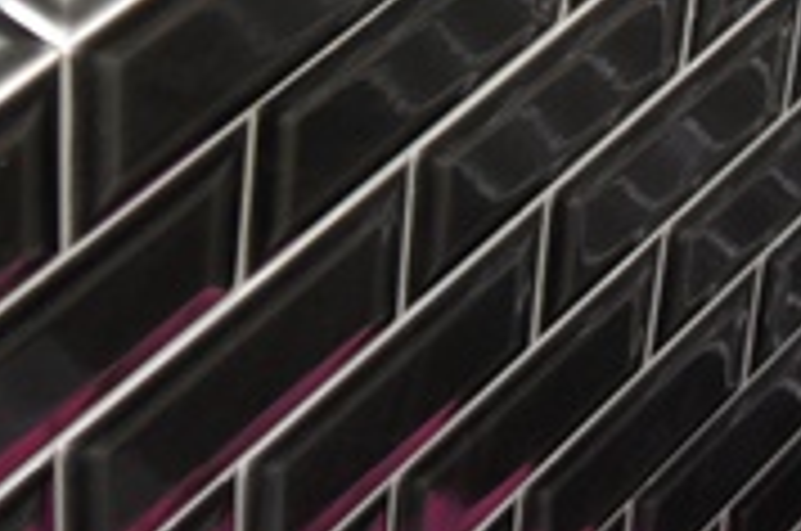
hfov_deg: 14.1
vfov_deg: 9.0
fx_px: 3238
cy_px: -387
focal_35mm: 146
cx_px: 459
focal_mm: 27
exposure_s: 1/50
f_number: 4
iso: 640
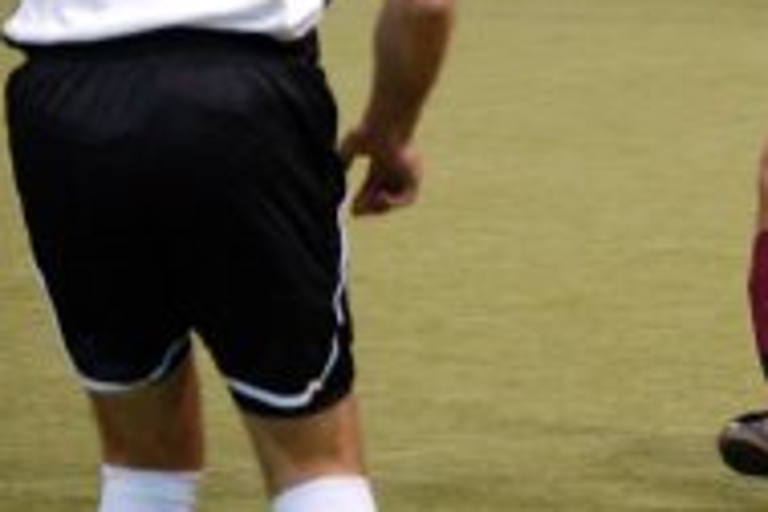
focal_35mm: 376
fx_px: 8028
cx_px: 756
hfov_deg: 5.5
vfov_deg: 3.6
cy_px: -33
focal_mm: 95
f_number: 4.8
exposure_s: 1/160
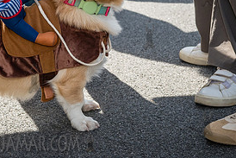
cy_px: -33
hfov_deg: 18.5
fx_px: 721
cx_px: 72
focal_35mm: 110
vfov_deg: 12.2
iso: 1000
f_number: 5
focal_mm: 44
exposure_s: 1/2000
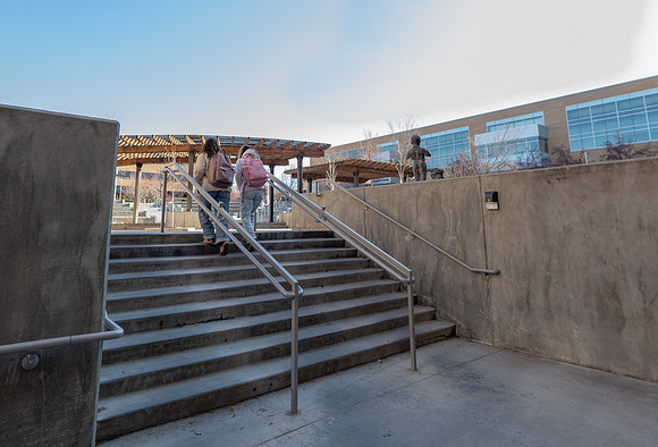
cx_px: 331
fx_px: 432
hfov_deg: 74.6
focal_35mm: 23
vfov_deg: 53.7
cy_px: 149
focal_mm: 15
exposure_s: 1/200
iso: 250
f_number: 5
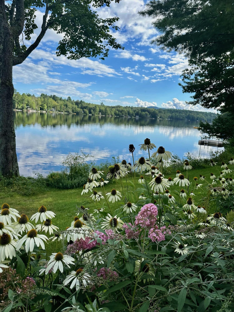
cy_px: 156
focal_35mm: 24
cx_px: 117
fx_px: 216
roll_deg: -4.1
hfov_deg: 56.8
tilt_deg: -10.4
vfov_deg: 71.6
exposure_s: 1/3717
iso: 80
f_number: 1.78
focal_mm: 6.86
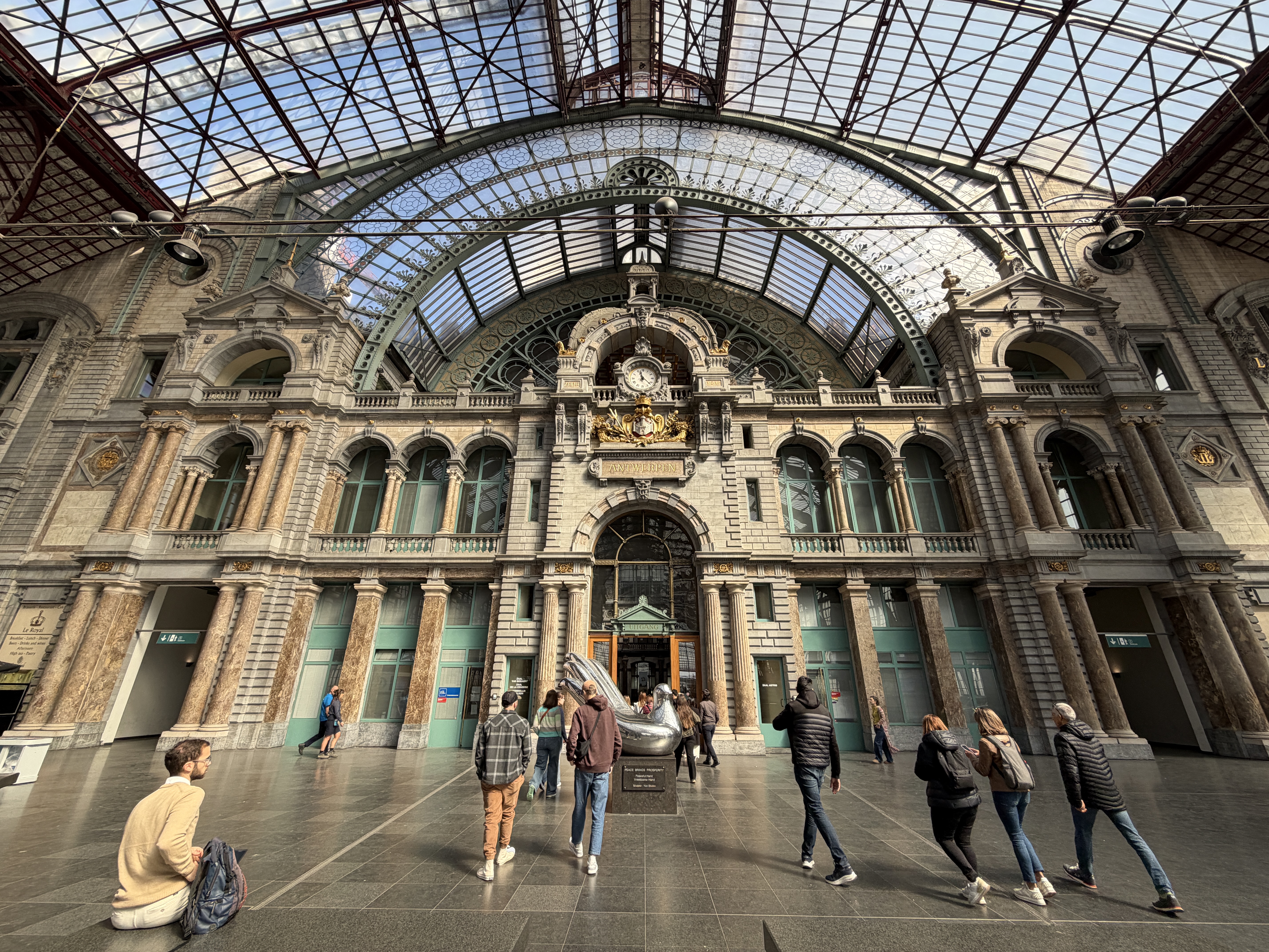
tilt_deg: +23.6
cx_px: 634
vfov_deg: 85.7
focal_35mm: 14
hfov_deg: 102.1
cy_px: 476
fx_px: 513
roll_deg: -0.1
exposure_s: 1/383
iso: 50
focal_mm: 2.22
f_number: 2.2
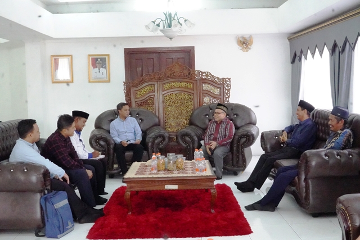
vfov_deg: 33.0
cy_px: 120
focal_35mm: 40
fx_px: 405
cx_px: 180
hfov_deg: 47.9
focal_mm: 27
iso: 25600
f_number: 22
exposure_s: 1/30
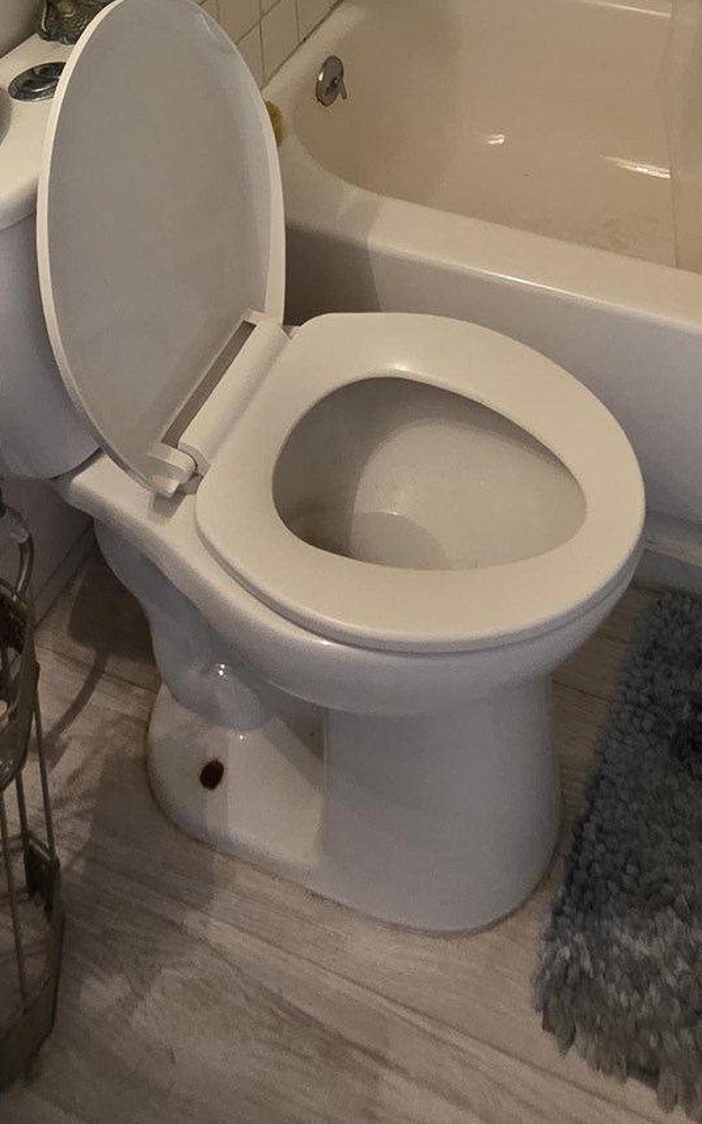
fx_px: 1133
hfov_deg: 33.9
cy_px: -355
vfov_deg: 35.1
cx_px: 502
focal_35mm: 37
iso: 500
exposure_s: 1/60
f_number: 1.9
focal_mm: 2.2
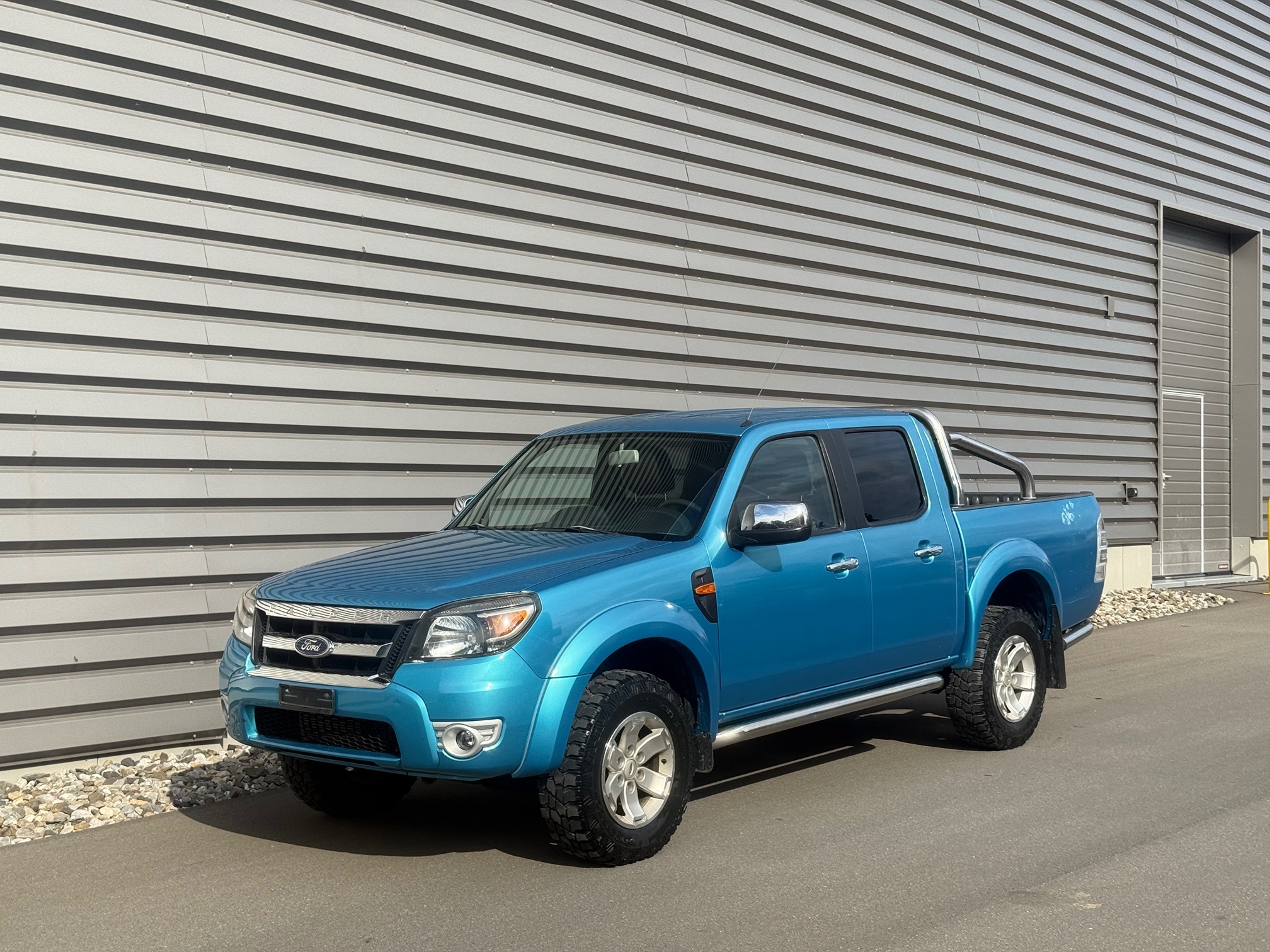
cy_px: 476
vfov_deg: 30.3
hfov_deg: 39.7
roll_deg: -0.2
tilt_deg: +0.0
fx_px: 1761
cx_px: 635
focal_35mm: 48
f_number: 1.78
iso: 64
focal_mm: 6.76
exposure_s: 1/2415
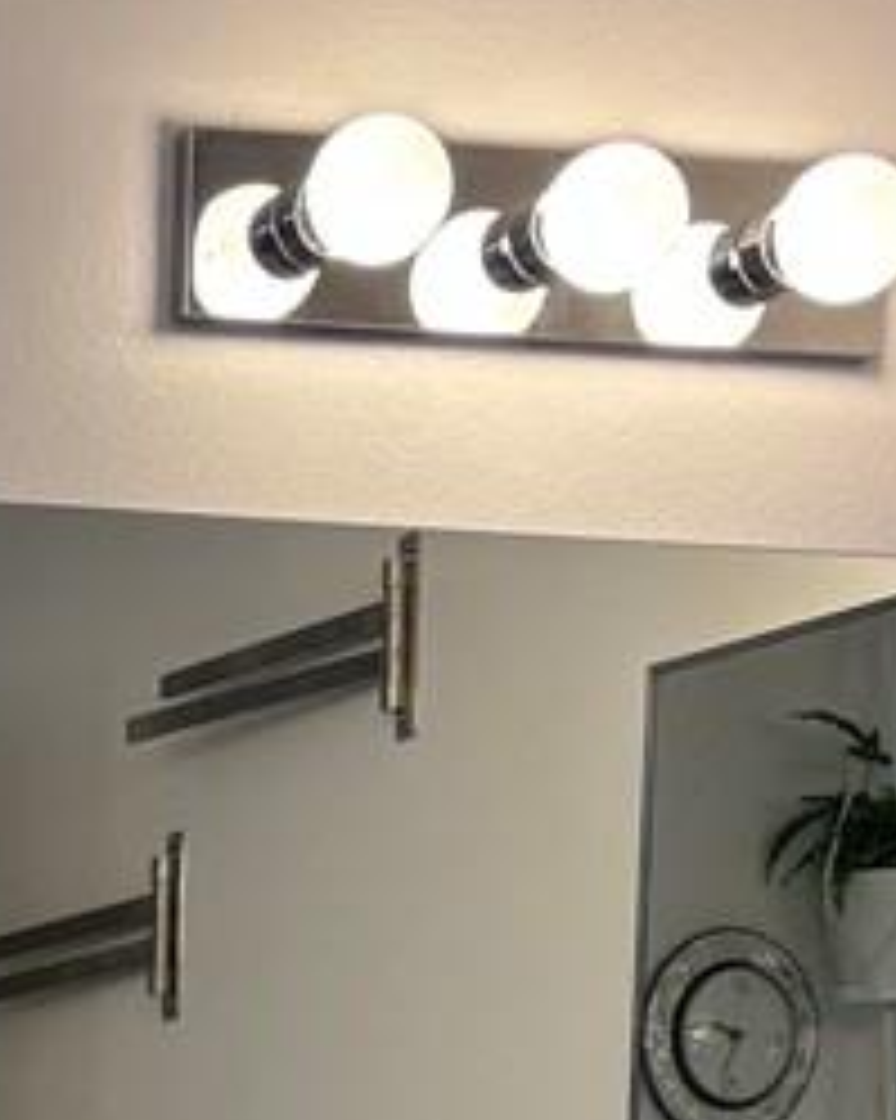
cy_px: 2164
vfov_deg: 10.9
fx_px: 5406
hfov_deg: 8.8
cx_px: -1000
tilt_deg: -6.5
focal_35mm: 163
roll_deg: -0.6
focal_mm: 5.96
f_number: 1.6
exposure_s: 1/120
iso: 80
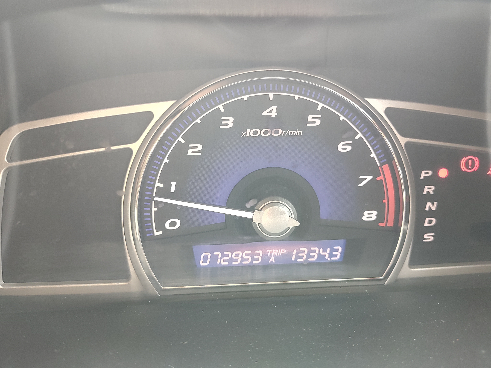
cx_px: 246
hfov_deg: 73.9
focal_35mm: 23
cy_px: 184
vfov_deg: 58.9
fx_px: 326
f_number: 1.8
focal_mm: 5.56
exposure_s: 1/50
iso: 369
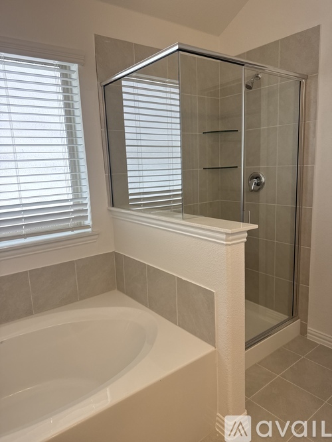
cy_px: 221
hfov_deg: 56.8
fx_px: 307
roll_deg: +2.5
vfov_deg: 71.6
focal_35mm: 24
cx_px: 166
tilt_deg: -9.9
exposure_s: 1/476
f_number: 1.78
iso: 100
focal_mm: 6.76
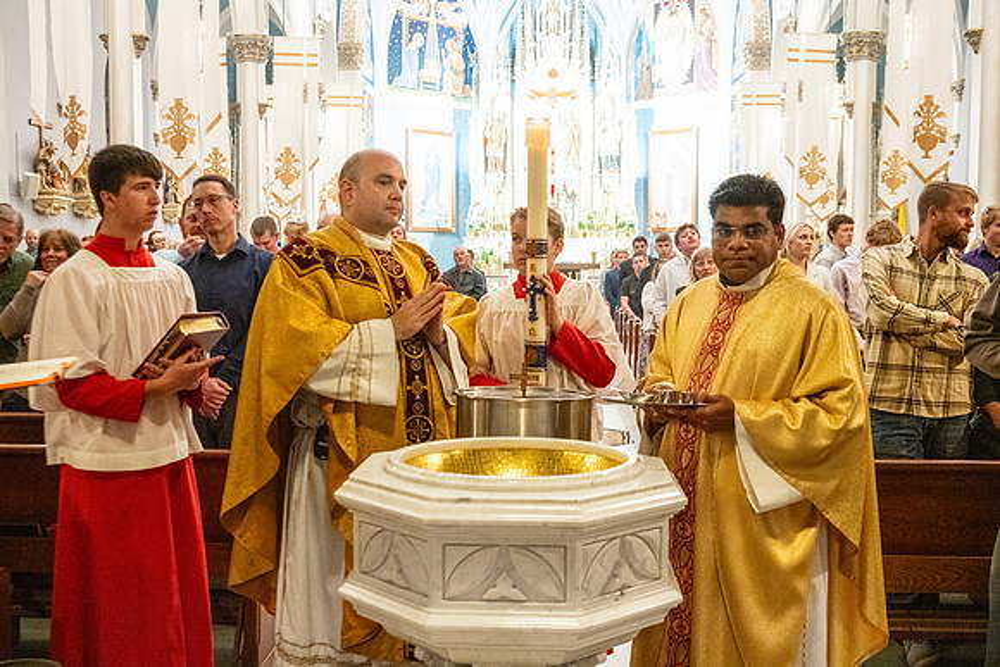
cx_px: 500
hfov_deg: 48.4
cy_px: 334
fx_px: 1111
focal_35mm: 40
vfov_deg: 33.4
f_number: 5
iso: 5000
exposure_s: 1/60
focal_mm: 40
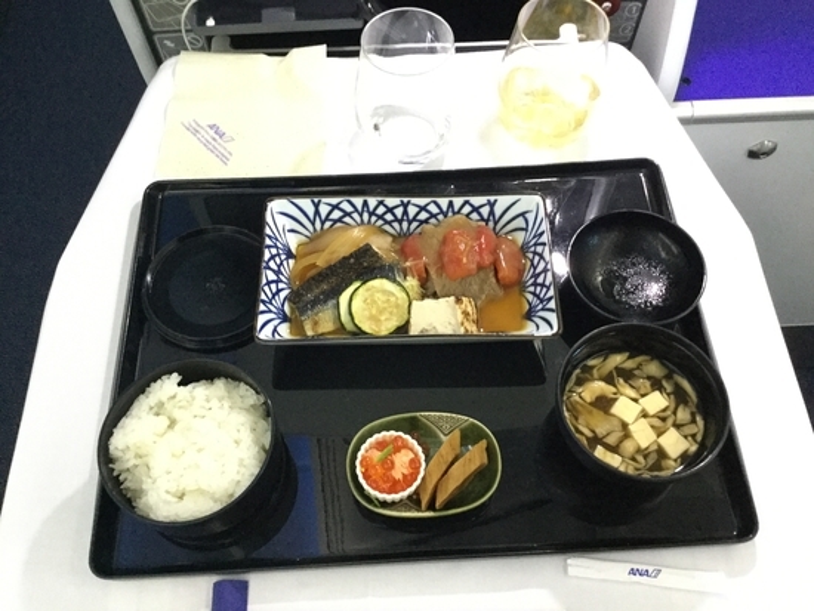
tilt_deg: -63.4
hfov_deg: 58.3
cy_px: 306
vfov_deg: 45.5
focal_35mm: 31
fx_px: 729
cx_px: 407
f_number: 2.4
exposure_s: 1/15
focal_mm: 3.3
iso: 320
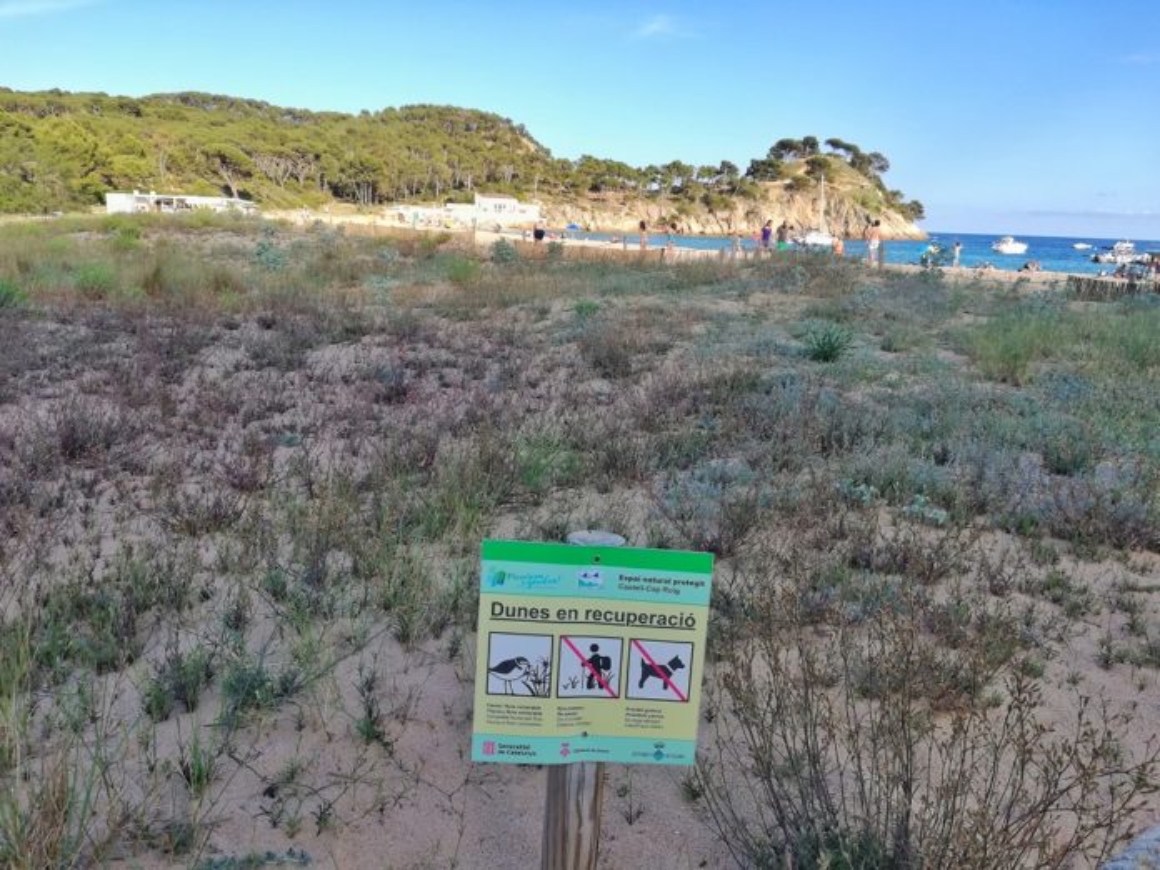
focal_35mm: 26
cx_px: 580
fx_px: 871
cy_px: 435
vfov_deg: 53.1
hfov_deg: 67.3
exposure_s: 1/519
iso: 50
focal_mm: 3.81
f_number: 2.2
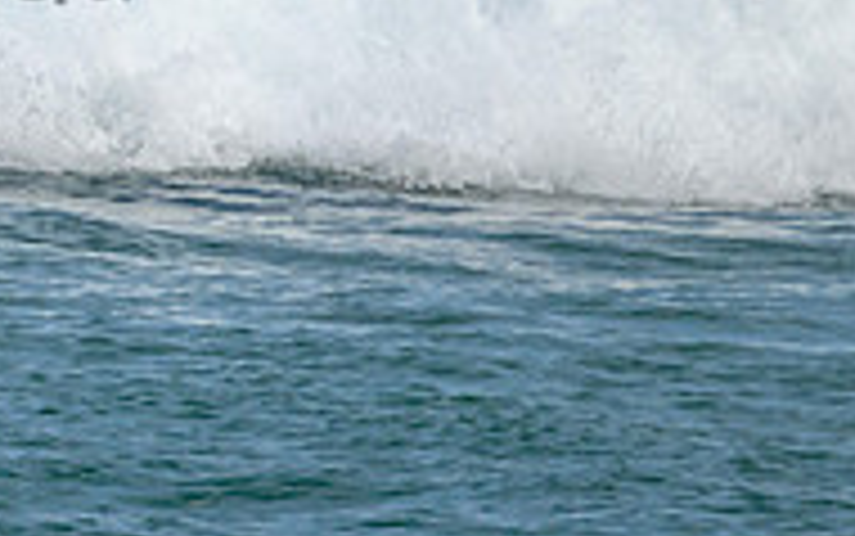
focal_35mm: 2494
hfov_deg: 0.8
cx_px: -342
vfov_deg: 0.5
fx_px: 58148
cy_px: -106
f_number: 11
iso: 1250
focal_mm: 800
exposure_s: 1/2000
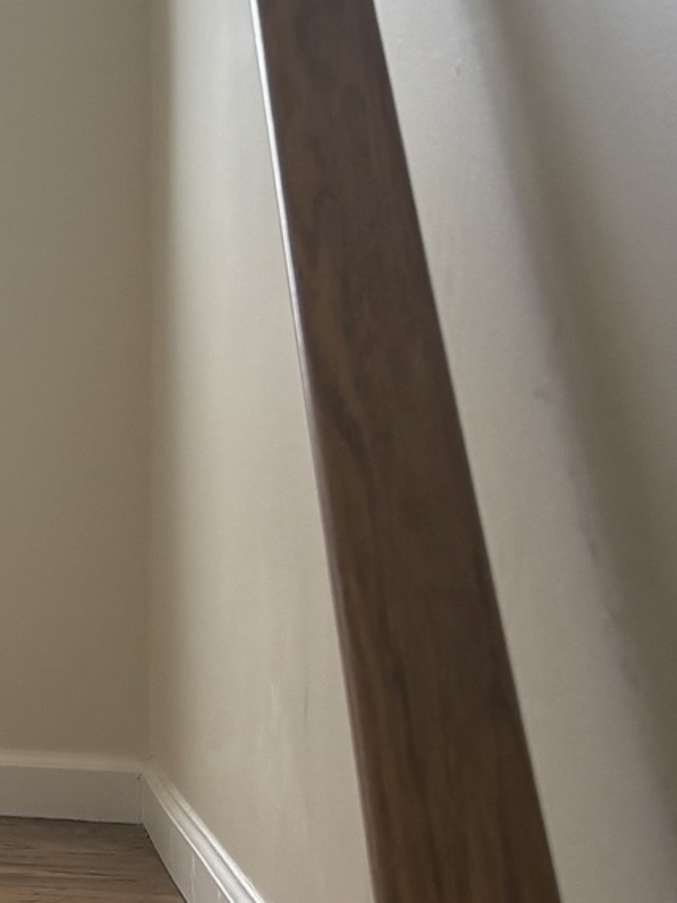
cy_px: 245
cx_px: -631
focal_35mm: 105
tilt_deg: +6.3
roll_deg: -1.3
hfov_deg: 12.6
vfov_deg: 18.6
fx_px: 2739
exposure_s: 1/217
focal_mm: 5.96
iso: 50
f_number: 1.6
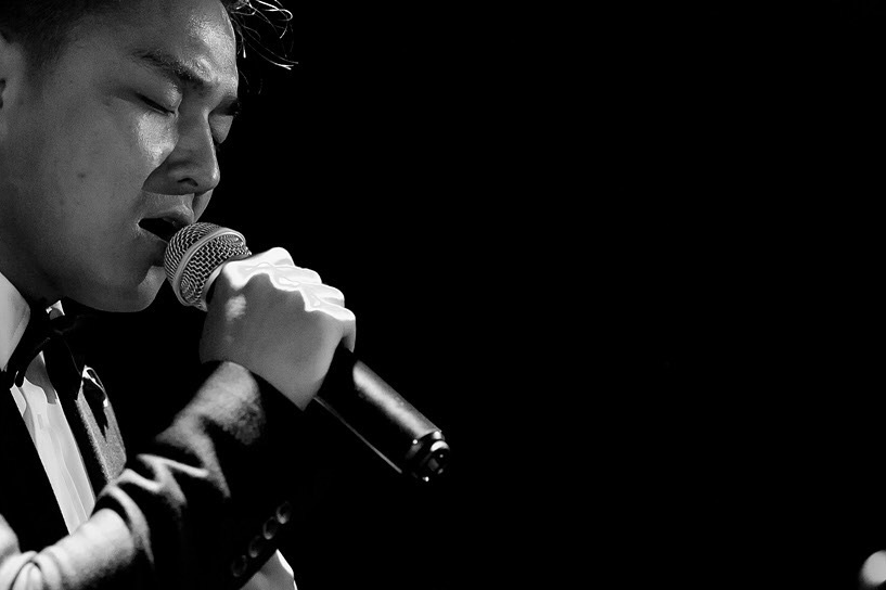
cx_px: 196
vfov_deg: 8.8
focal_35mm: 156
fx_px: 3838
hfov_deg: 13.1
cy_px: 255
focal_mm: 85
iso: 500
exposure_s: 1/250
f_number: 2.8
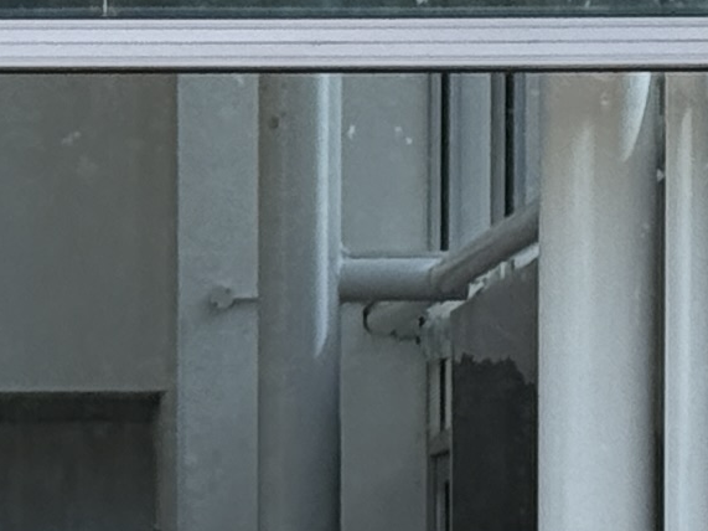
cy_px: 811
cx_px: -443
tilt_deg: +2.6
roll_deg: -0.4
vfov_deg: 4.4
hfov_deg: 5.8
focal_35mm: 339
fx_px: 6932
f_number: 1.78
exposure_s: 1/1133
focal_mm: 6.76
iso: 80
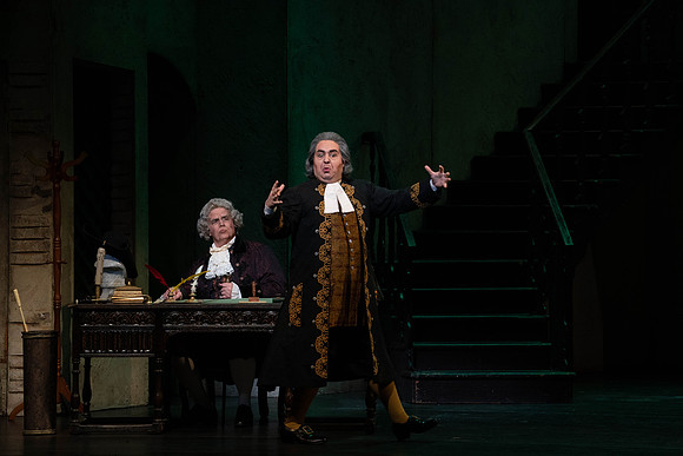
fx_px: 3397
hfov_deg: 11.5
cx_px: 342
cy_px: 228
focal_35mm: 179
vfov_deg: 7.7
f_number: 9
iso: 3200
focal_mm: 179
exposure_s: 1/250
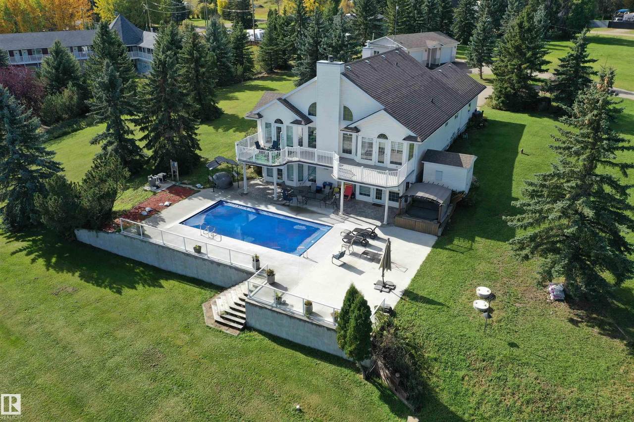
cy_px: 211
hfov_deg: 65.5
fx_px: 493
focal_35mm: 28
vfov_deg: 46.4
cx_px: 317
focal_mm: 10.26
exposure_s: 1/320
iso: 100
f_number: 5.6
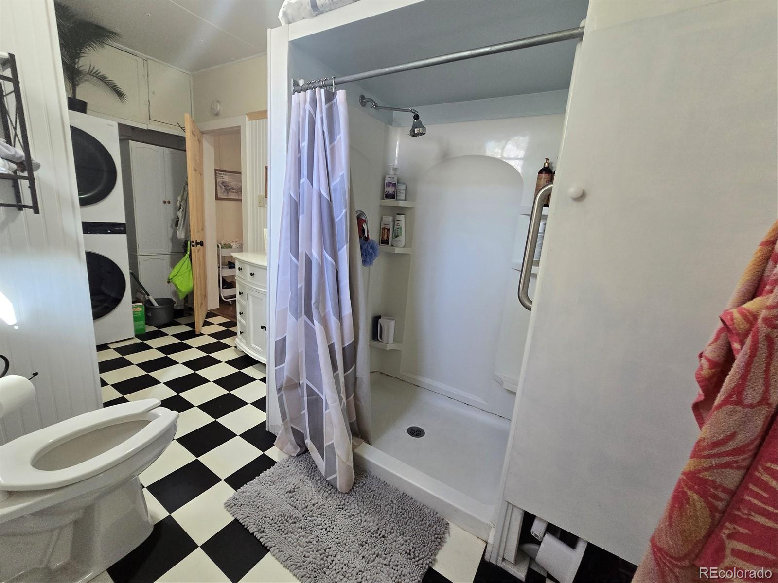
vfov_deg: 89.9
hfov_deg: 106.2
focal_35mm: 13
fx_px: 292
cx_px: 389
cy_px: 292
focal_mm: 2.2
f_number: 2.2
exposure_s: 1/60
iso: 320
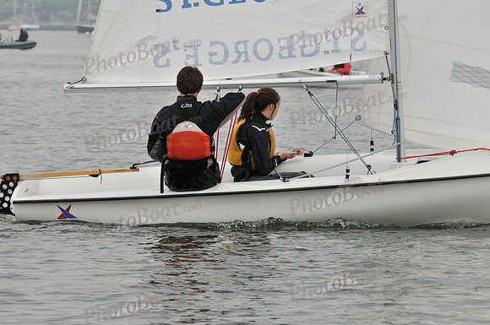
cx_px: 245
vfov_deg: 6.5
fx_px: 2854
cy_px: 162
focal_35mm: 210
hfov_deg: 9.8
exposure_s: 1/640
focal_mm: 140
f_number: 10
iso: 320
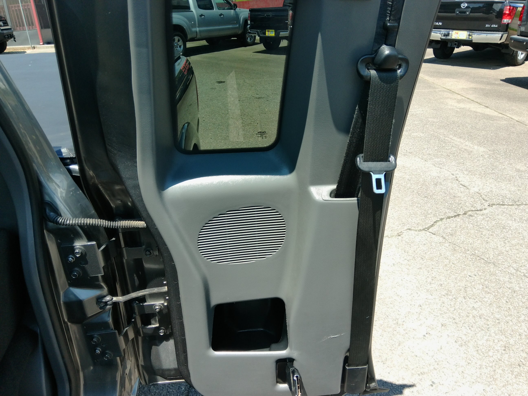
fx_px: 397
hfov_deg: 67.3
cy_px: 198
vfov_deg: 53.1
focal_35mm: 26
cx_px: 264
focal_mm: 3
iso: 100
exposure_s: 1/297
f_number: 2
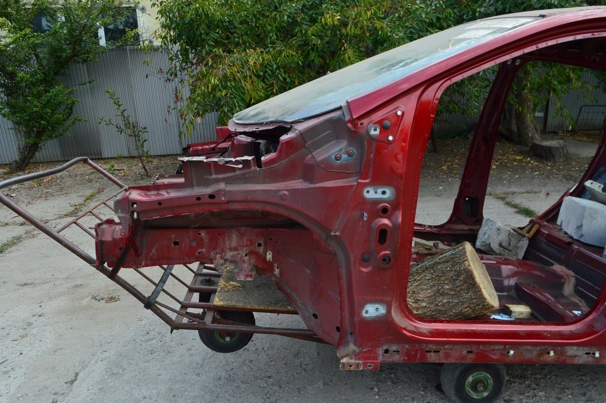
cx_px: 303
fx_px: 454
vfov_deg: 47.9
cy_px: 202
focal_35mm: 27
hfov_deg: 67.4
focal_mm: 18
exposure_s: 1/200
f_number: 10
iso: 400
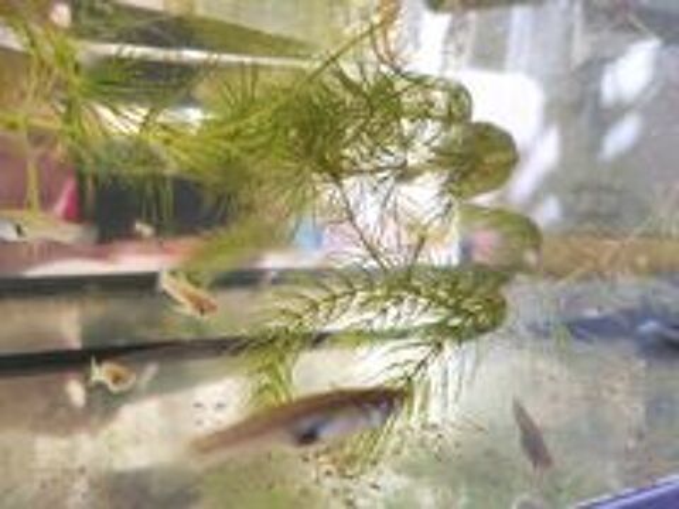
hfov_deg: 67.3
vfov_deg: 53.1
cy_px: 254
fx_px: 510
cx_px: 340
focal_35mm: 26
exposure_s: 1/50
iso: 125
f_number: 1.75
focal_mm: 4.77
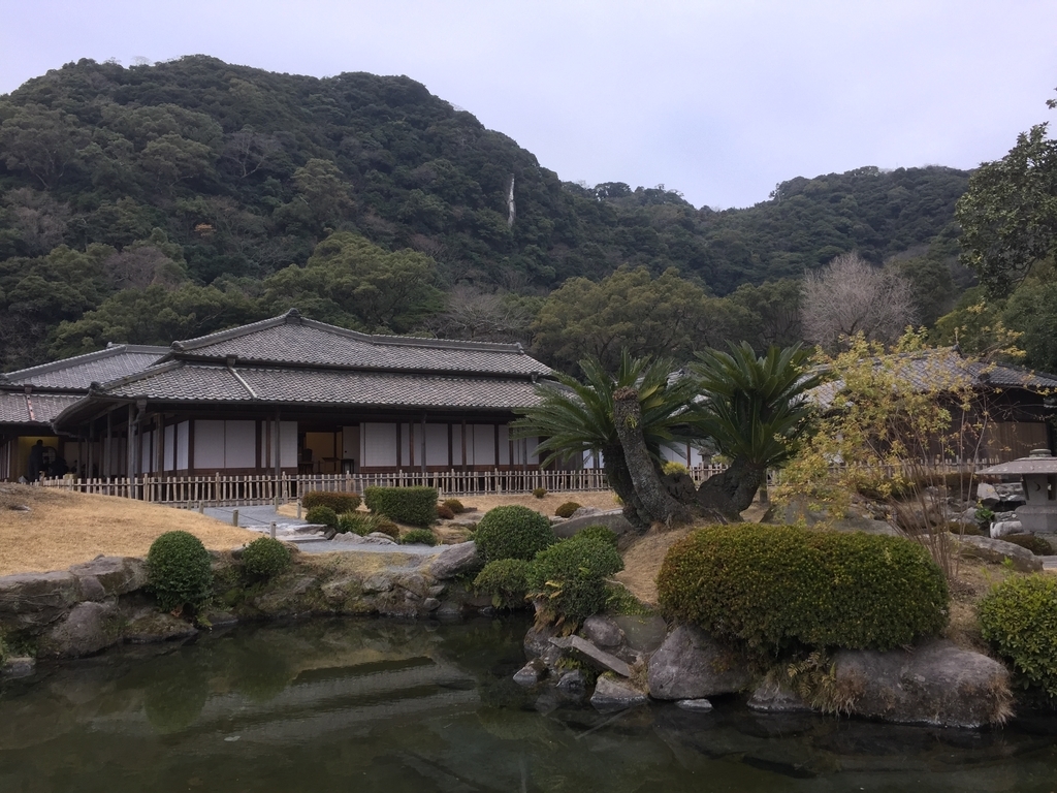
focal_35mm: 29
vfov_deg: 48.2
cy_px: 396
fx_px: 886
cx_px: 528
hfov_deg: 61.7
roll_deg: +1.2
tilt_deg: +5.4
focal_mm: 4.15
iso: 40
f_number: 2.2
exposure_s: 1/60
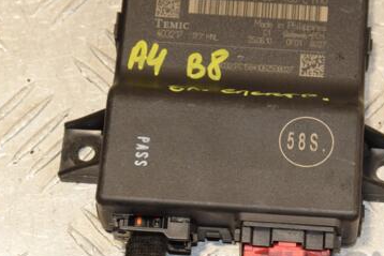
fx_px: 1771
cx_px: 240
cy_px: 125
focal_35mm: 166
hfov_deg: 12.4
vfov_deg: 8.3
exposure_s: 1/200
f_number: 8
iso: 800
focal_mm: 66
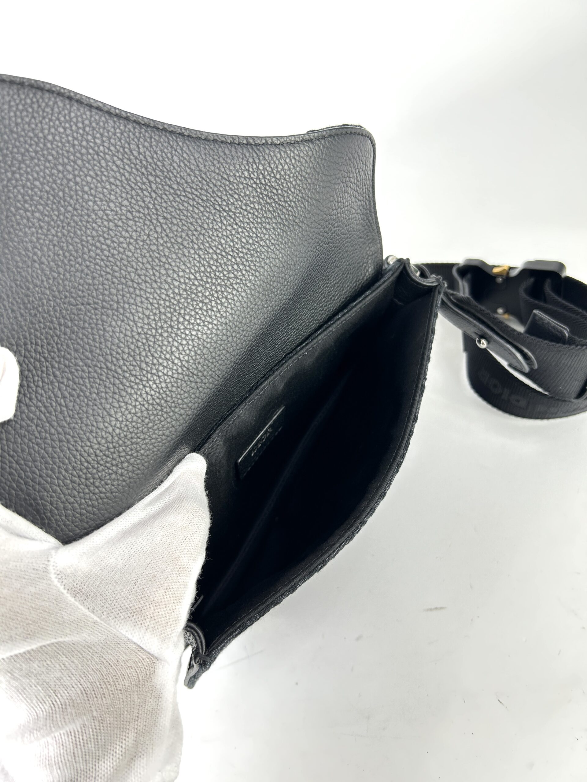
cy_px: 391
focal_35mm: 26
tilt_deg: -48.1
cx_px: 294
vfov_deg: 67.3
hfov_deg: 53.1
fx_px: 588
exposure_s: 1/100
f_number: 1.5
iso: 64
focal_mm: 5.7
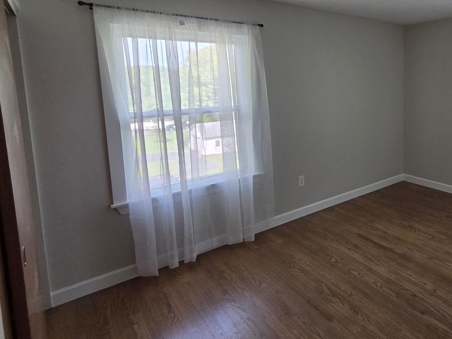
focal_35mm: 22
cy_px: 115
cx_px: 373
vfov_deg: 59.8
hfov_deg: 67.7
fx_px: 287
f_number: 2.2
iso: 160
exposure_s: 1/120
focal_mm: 2.2
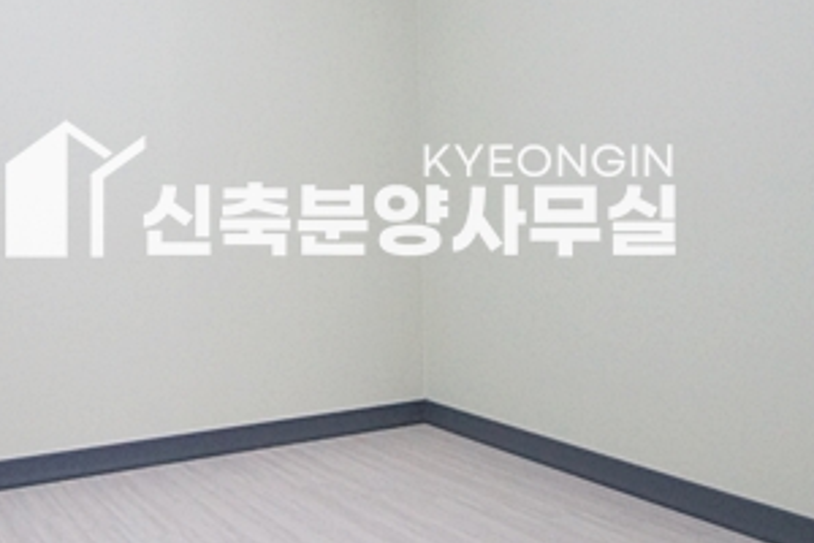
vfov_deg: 33.1
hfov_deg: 48.3
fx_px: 904
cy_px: 179
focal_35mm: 40
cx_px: 339
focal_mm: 10
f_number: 4
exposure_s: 1/125
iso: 1600
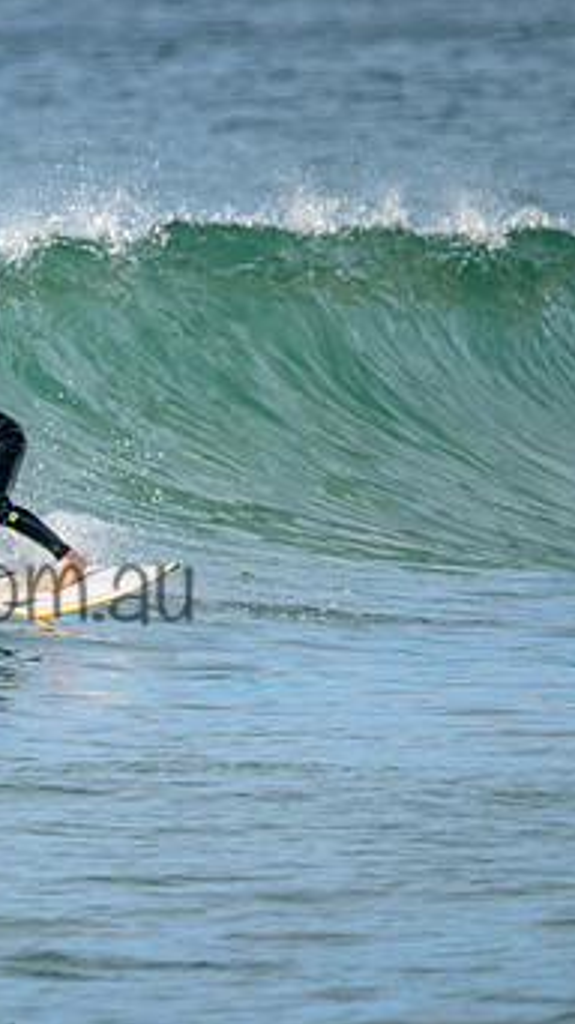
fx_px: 38628
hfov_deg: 0.9
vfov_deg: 1.5
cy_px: 552
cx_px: -123
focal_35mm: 1423
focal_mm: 800
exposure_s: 1/1250
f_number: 11
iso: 3200
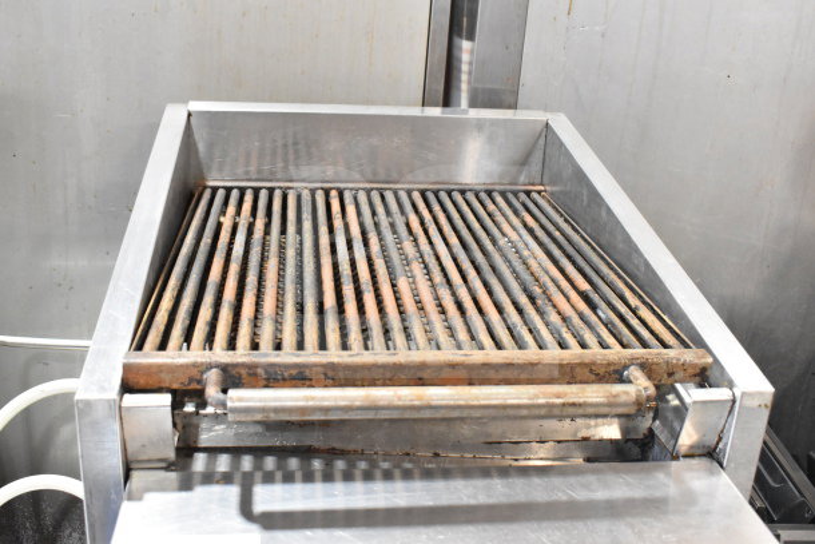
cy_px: 272
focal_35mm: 39
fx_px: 883
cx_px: 408
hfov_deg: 49.5
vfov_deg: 34.2
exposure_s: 1/160
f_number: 6.3
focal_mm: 26
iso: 6400
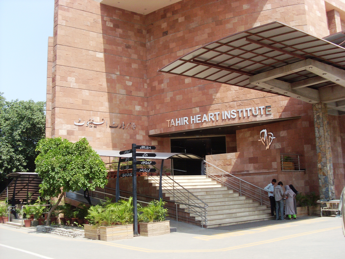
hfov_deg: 49.0
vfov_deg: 37.7
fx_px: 379
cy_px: 130
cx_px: 172
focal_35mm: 38
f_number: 7.7
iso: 80
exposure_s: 1/125
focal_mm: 6.3
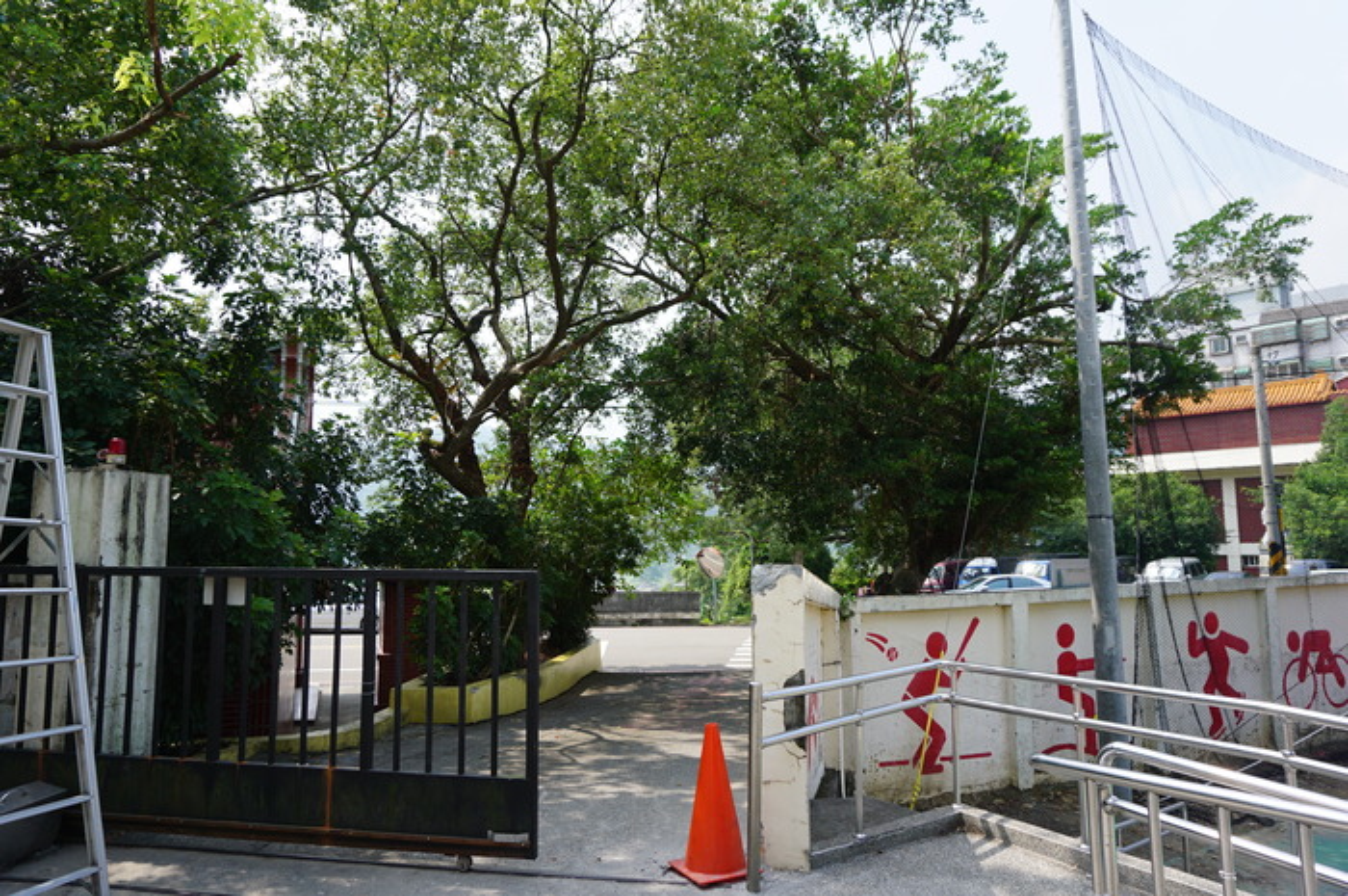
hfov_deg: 73.8
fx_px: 898
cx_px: 674
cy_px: 448
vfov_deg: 53.0
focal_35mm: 24
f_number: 5
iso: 100
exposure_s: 1/320
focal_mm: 16
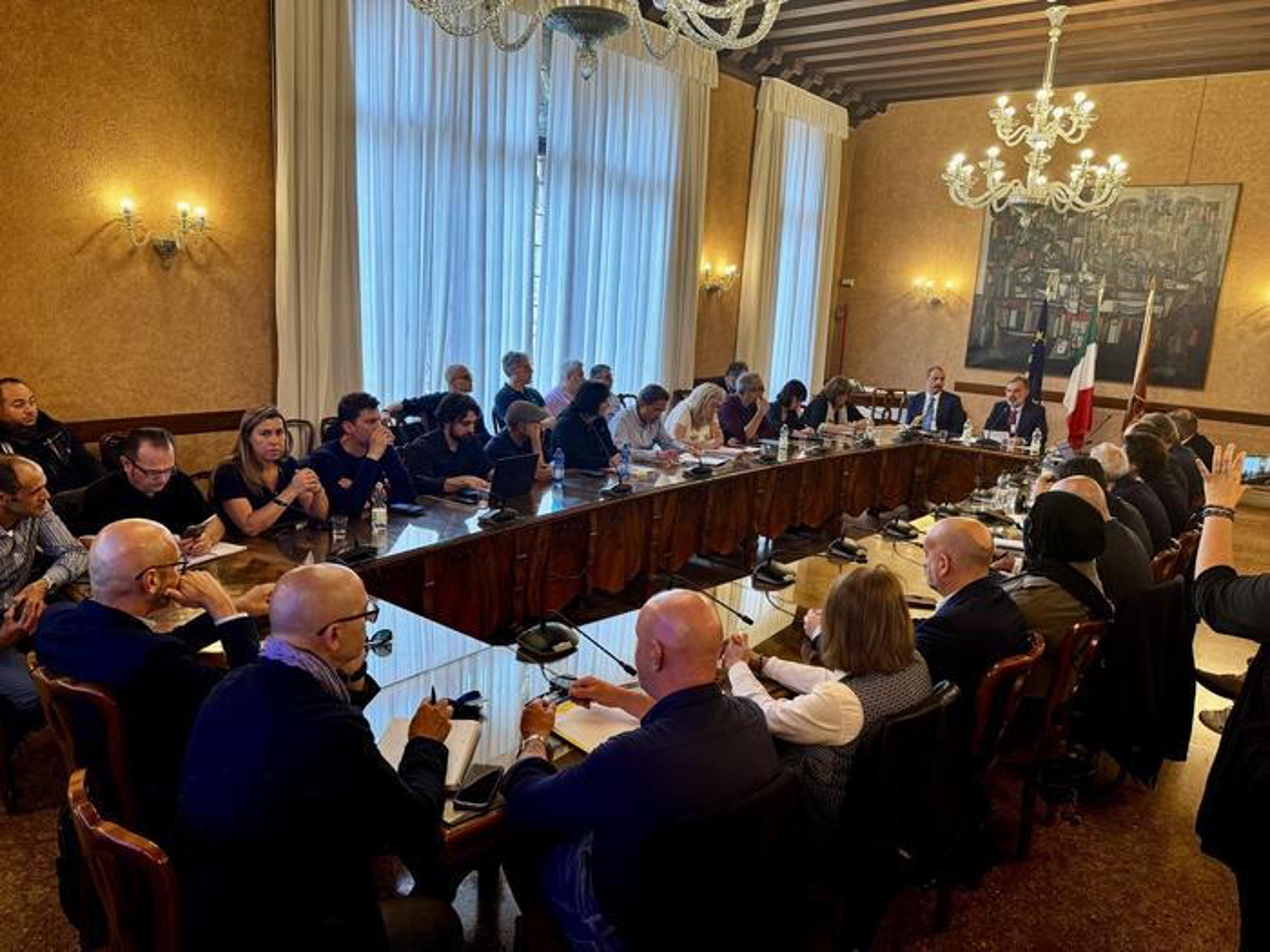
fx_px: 881
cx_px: 635
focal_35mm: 24
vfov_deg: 56.8
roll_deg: -3.5
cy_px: 476
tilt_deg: -12.0
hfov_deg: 71.6
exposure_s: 1/50
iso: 160
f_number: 1.78
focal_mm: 6.76
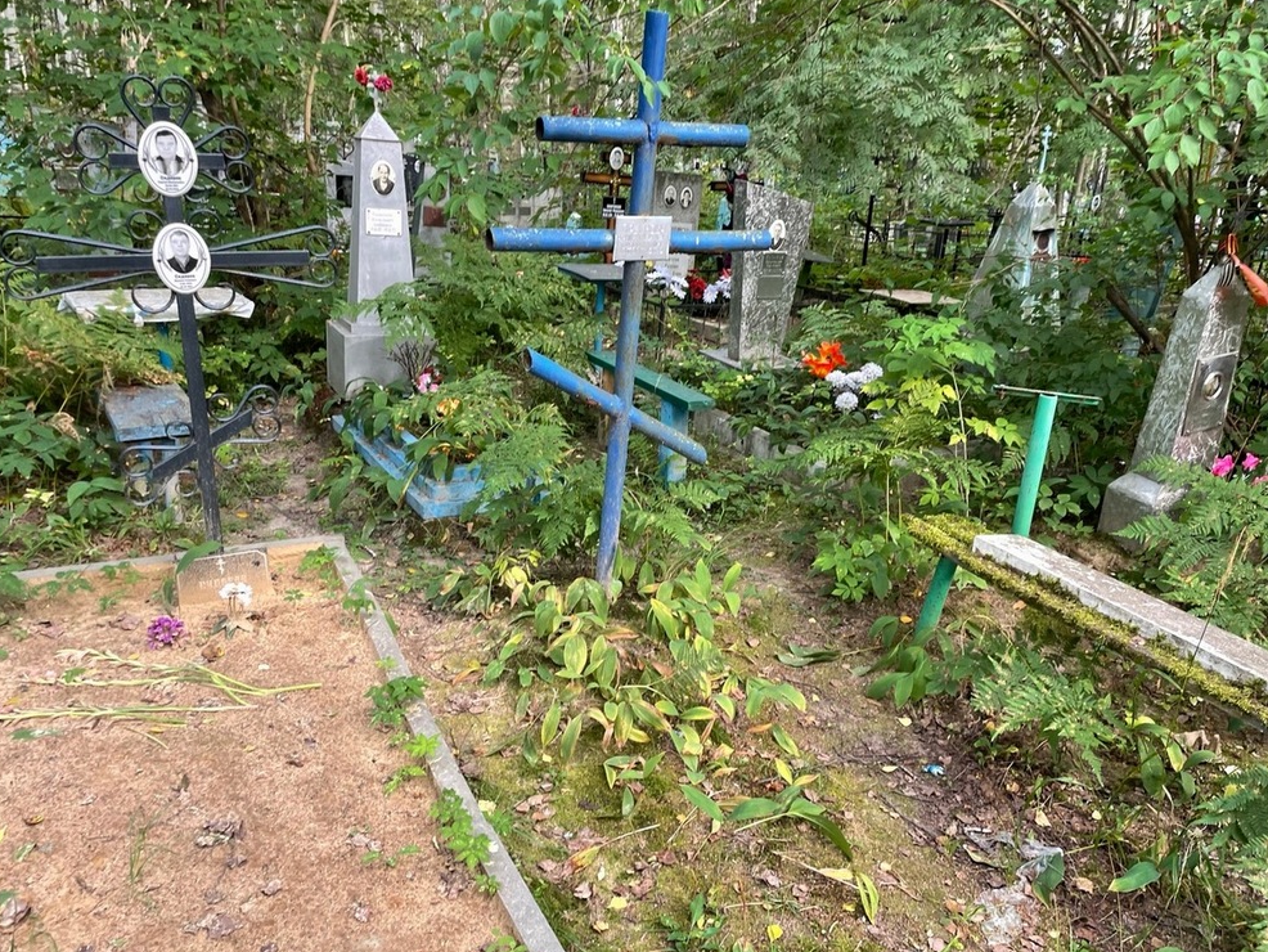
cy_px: 486
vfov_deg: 51.4
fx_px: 989
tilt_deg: -7.7
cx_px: 640
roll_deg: -3.3
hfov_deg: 65.3
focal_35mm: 27
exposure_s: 1/121
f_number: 1.6
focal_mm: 4.2
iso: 64
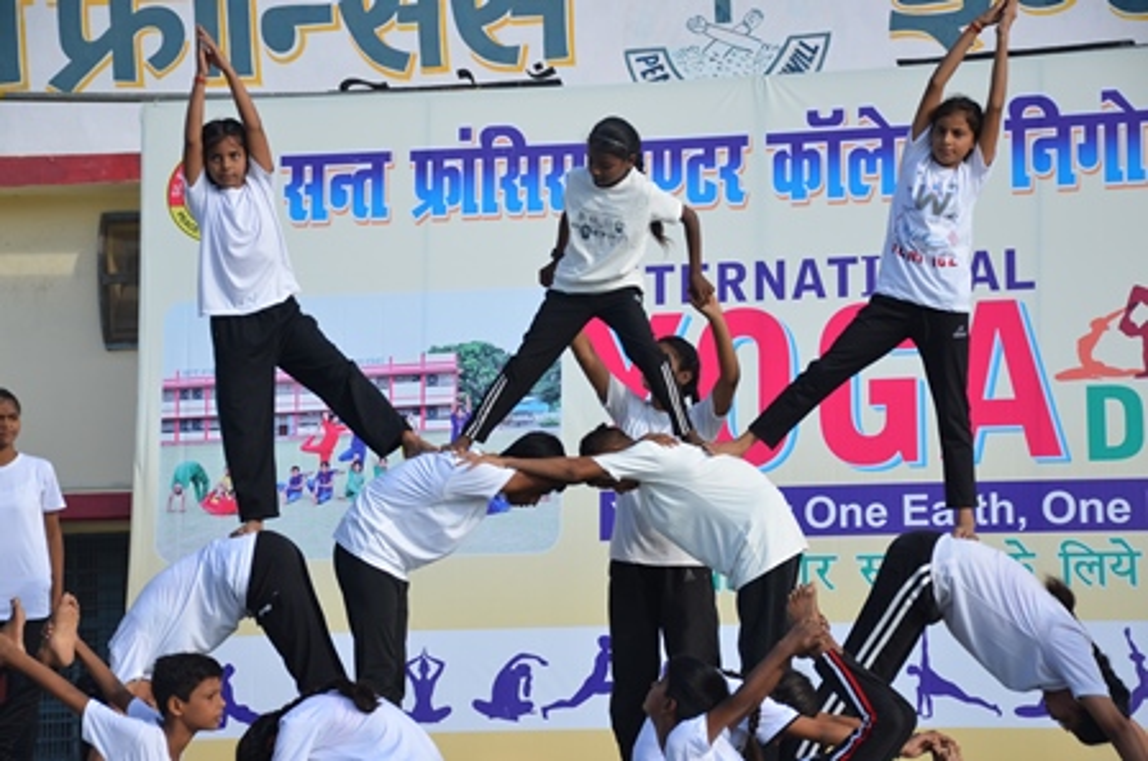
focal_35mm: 105
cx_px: 574
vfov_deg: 13.0
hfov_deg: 19.5
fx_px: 3342
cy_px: 380
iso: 200
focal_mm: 70
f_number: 6.3
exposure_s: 1/640
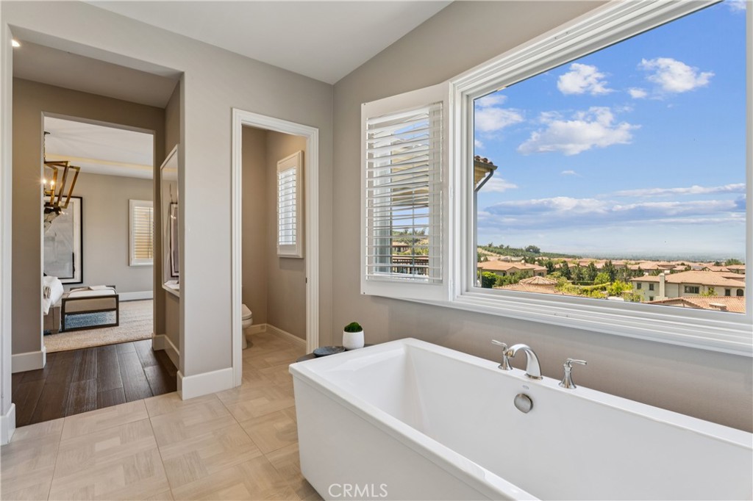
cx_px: 376
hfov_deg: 94.3
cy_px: 250
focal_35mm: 17
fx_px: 349
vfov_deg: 71.4
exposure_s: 1/13
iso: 100
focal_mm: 16.7
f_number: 13
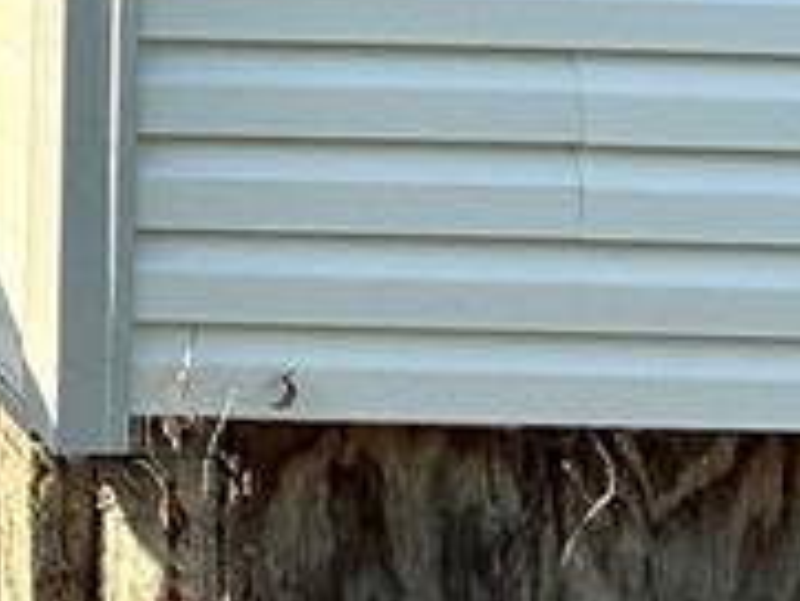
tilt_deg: +3.3
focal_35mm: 79
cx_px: -570
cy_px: -491
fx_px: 1827
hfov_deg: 19.5
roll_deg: -1.0
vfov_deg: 15.8
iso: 50
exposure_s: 1/742
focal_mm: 2.22
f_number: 2.2
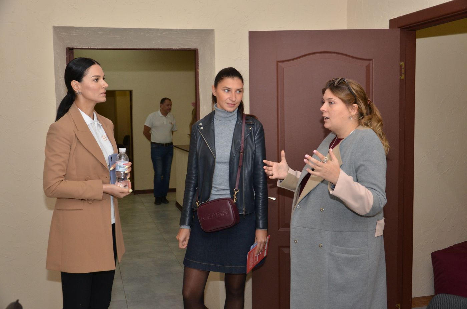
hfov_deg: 49.6
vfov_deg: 34.1
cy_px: 154
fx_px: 505
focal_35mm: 39
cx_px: 234
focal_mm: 26
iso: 640
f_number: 4
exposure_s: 1/250
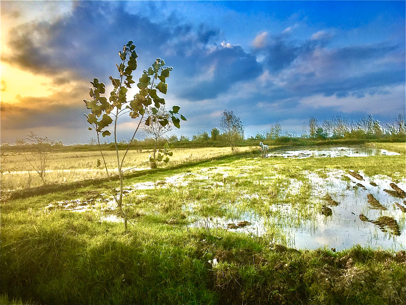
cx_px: 203
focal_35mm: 29
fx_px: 340
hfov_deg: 61.7
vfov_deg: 48.2
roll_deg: -0.2
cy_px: 152
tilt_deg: -1.7
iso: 25
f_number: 2.2
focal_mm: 4.15
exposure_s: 1/377
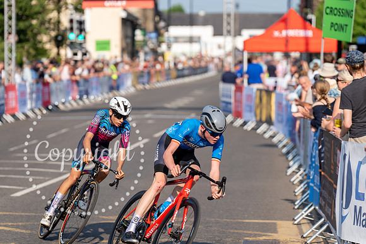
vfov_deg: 7.9
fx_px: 1779
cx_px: 183
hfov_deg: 11.7
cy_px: 122
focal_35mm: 175
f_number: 4
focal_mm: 175
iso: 160
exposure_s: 1/1000
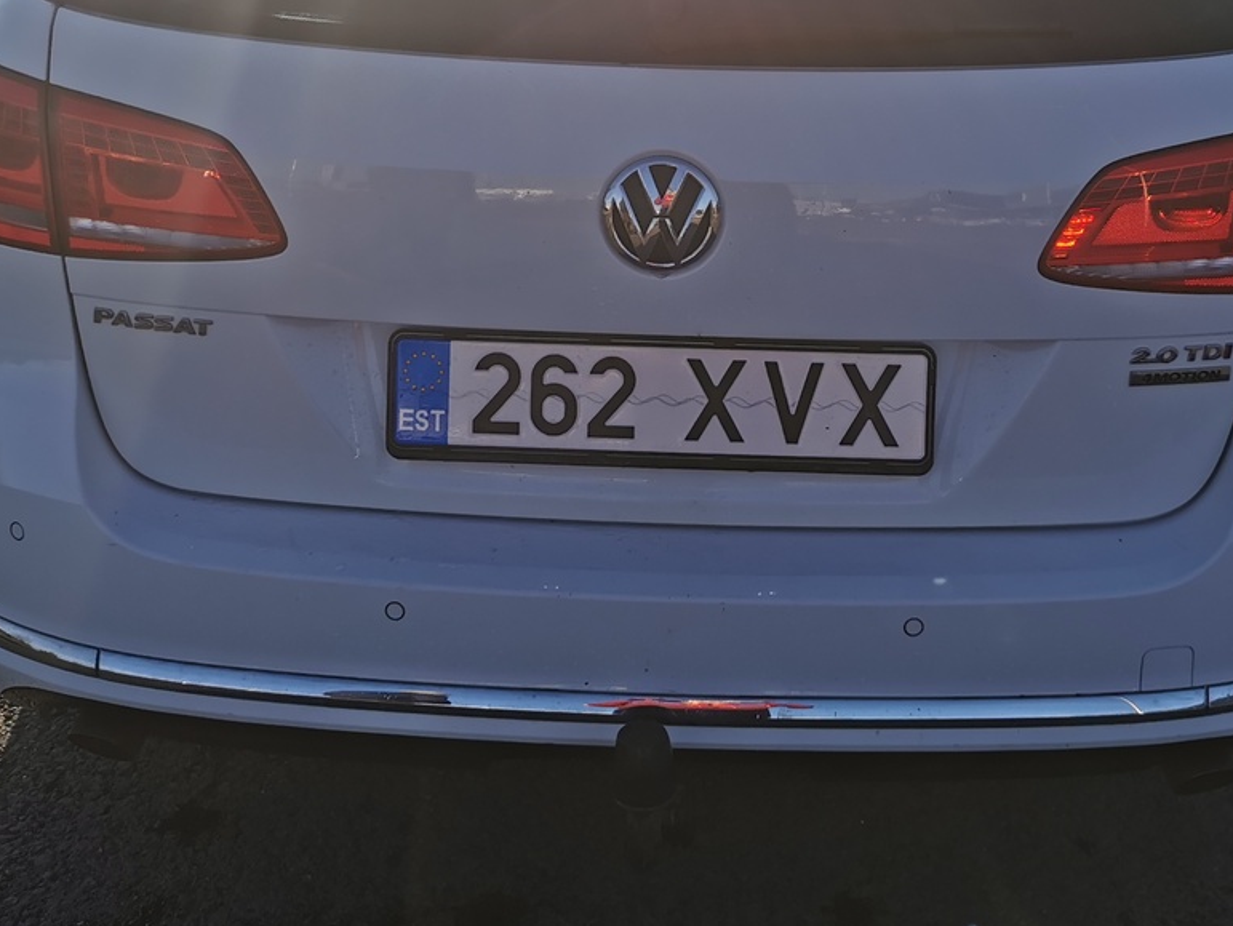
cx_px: 707
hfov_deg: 34.3
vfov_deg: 25.4
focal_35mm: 56
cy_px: 102
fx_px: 1996
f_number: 1.8
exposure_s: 1/3390
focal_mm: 5.58
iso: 50
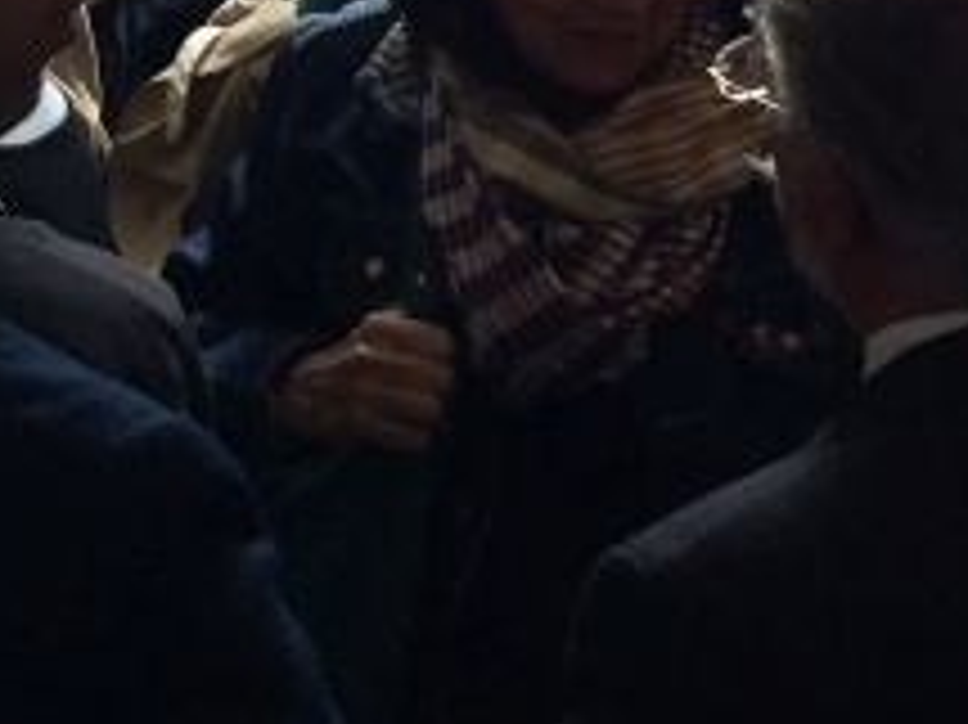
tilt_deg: -7.2
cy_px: -373
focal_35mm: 108
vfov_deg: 12.9
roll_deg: +0.3
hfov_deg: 17.7
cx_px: -50
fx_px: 3018
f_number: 2.2
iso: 200
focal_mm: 4.15
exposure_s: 1/33
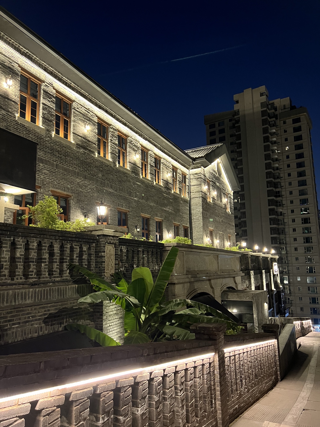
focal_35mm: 26
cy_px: 214
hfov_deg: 53.1
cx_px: 160
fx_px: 320
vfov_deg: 67.3
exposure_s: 1/33
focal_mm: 5.7
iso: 400
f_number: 1.5
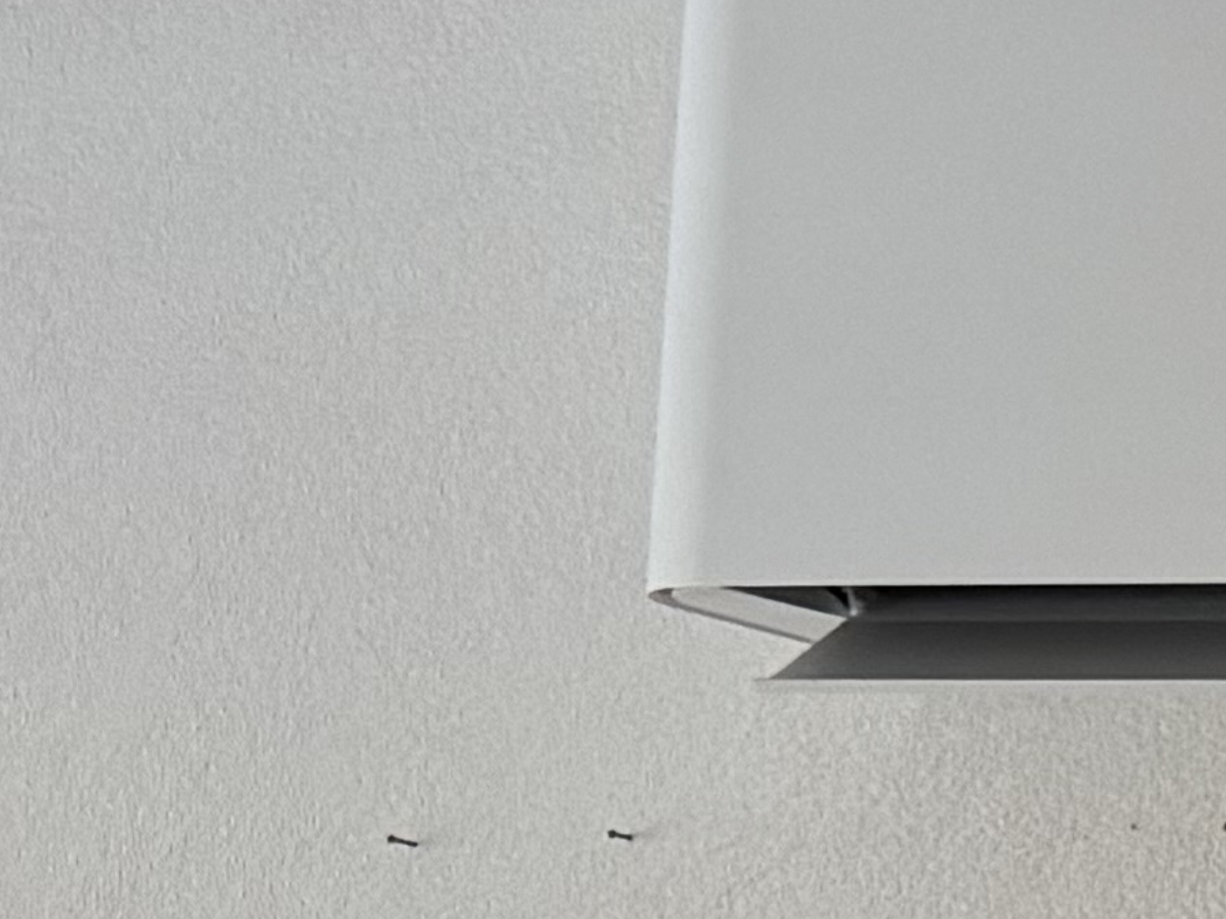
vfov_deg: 9.7
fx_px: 5419
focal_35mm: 153
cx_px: 3406
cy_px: 792
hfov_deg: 10.2
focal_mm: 6.76
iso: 320
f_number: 1.78
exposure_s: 1/60
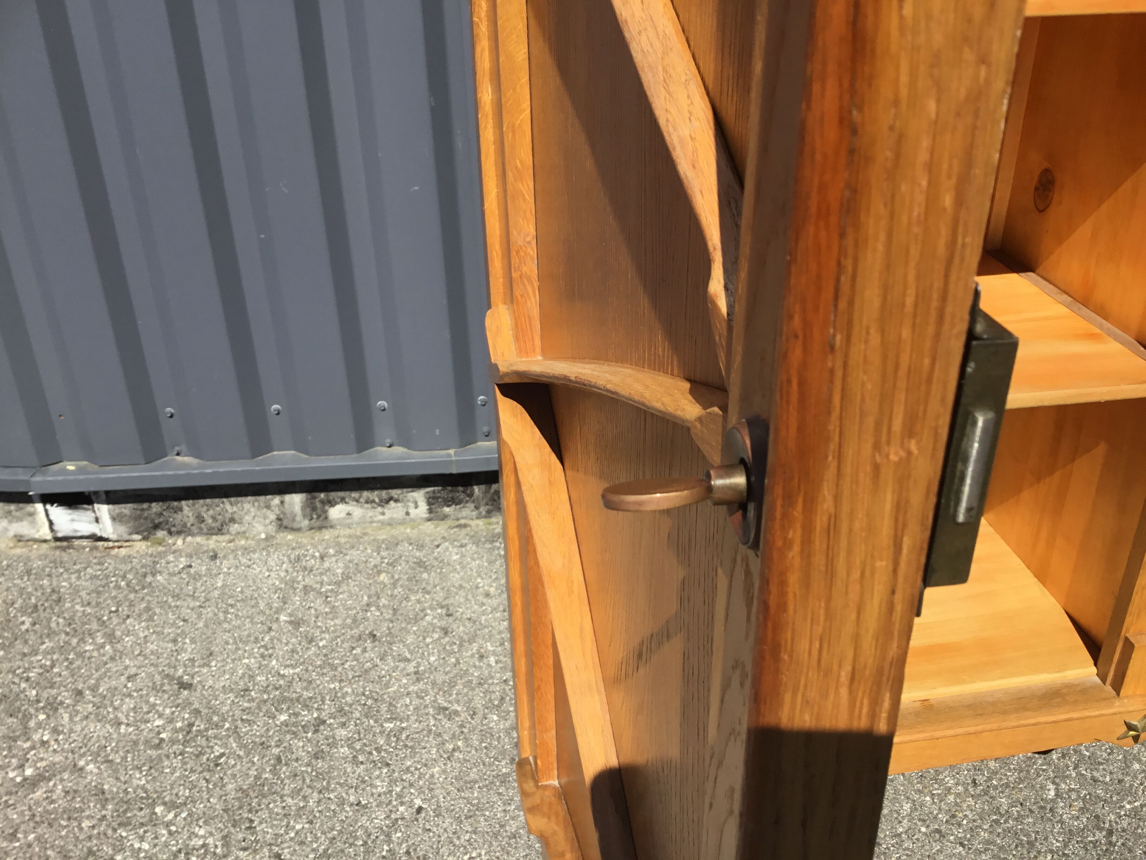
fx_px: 1026
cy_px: 430
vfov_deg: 45.4
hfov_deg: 58.4
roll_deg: +0.9
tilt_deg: -27.8
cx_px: 573
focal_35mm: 31
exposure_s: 1/1131
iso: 25
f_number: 2.4
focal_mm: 3.3
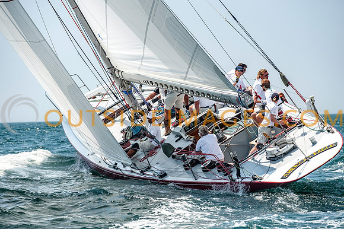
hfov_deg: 11.1
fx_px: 1772
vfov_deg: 7.4
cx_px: 172
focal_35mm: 186
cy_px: 114
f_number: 5
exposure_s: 1/3200
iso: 320
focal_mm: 175
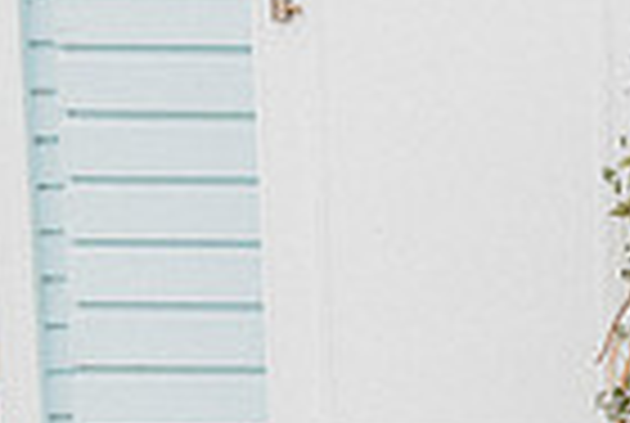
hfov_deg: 14.7
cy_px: 637
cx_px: 1076
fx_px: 2175
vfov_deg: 10.7
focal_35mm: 124
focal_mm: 30
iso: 125
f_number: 3.5
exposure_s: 1/320
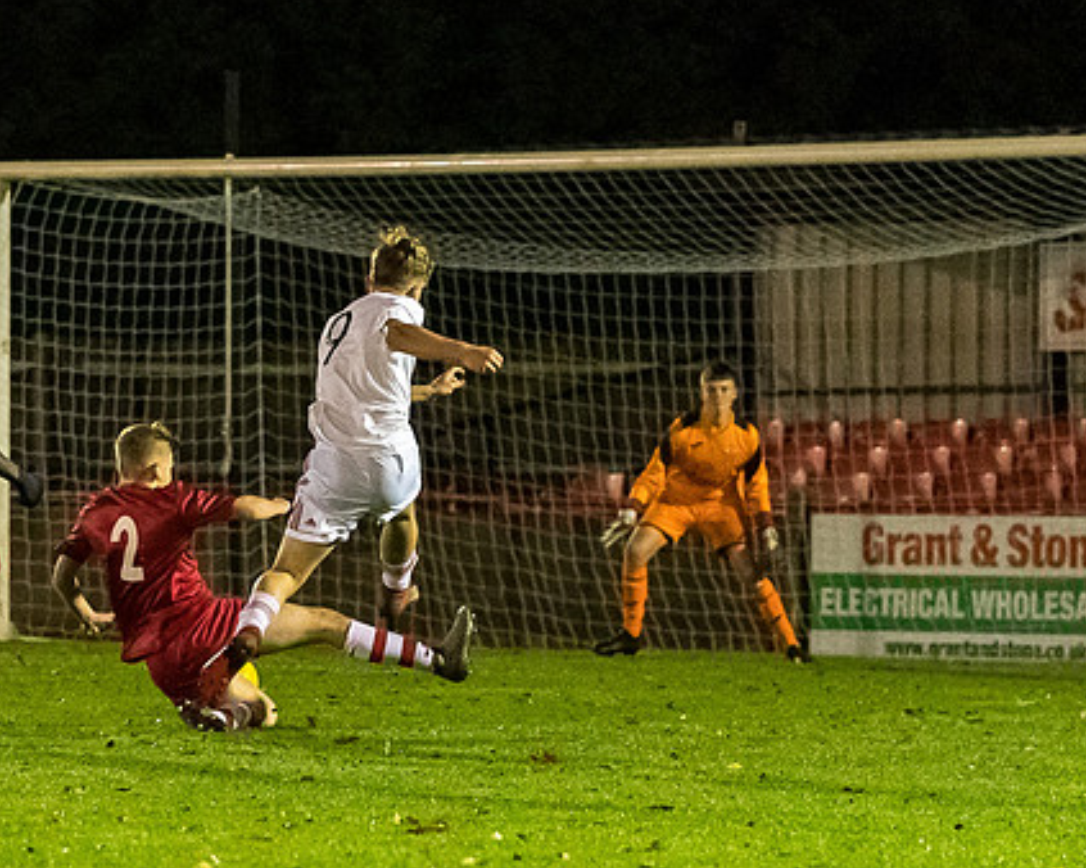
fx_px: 9799
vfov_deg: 5.1
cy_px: 560
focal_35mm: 305
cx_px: 168
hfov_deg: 6.3
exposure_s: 1/1000
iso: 6400
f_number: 2.8
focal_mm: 113
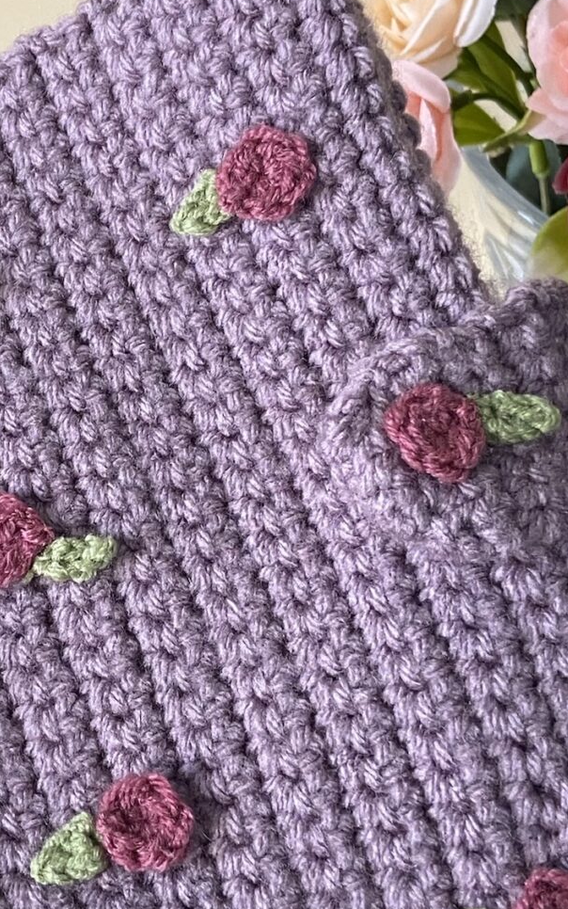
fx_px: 1808
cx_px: 58
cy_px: 453
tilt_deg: -52.1
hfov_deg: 17.6
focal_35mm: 73
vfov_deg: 28.2
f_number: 1.8
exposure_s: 1/66
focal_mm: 4.25
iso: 125
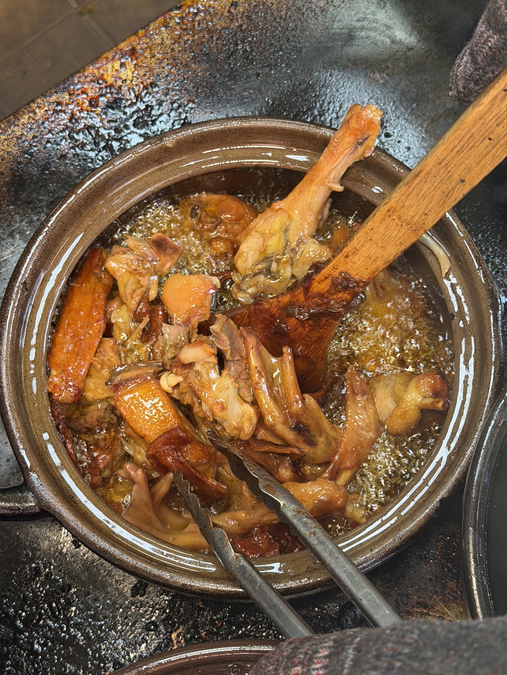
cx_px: 254
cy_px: 338
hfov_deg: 30.3
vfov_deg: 39.7
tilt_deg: -71.7
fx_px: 937
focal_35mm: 48
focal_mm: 6.76
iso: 100
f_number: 1.78
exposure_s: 1/79
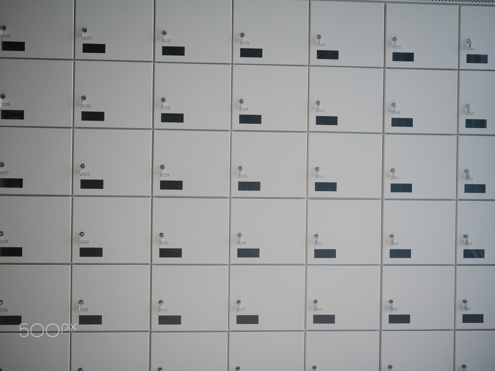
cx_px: 248
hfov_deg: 46.8
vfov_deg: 36.0
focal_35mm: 40
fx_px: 572
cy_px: 186
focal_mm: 20
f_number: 2
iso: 640
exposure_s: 1/60
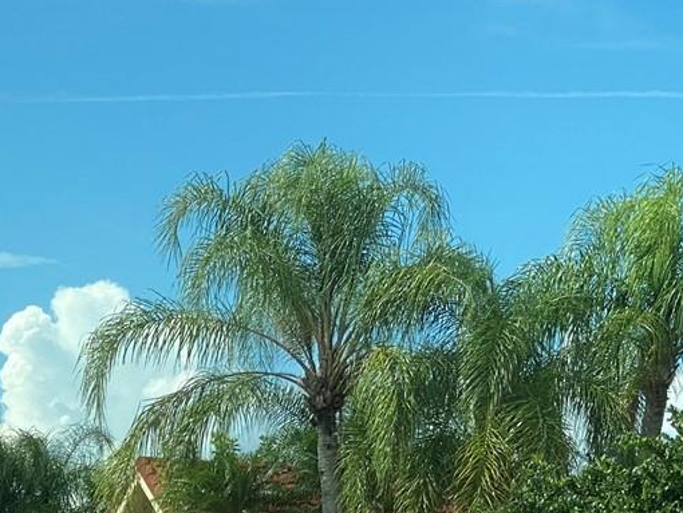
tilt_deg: +8.9
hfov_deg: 12.1
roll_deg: -2.5
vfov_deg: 9.1
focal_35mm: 163
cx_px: 378
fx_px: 3218
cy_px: 244
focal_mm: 6
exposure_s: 1/1142
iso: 20
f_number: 2
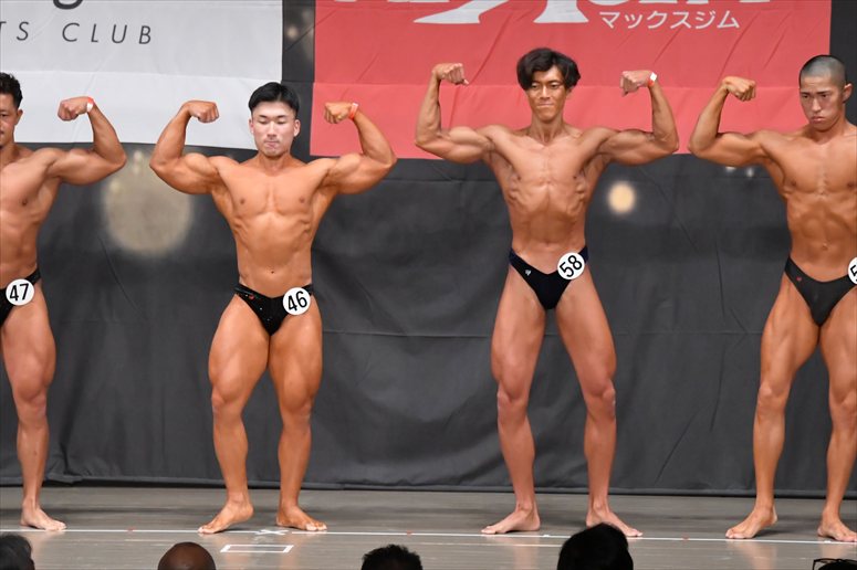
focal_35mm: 217
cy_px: 285
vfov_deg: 6.3
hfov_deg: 9.5
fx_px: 5163
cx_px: 428
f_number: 5.6
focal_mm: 145
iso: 6400
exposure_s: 1/400
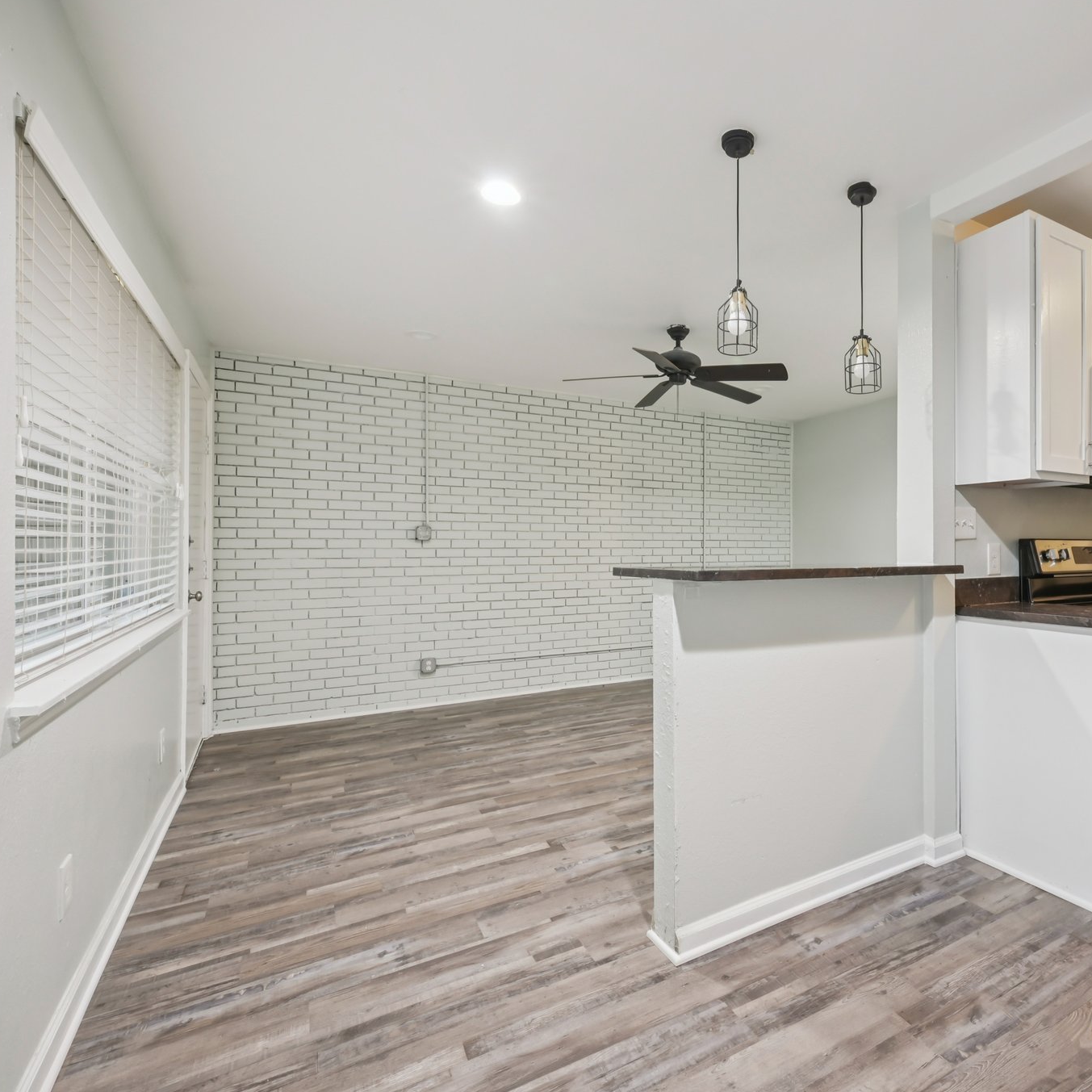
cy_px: 544
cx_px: 699
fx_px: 642
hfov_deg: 78.9
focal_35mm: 18
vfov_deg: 80.7
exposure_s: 1/3.33
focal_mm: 14
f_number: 9
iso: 250
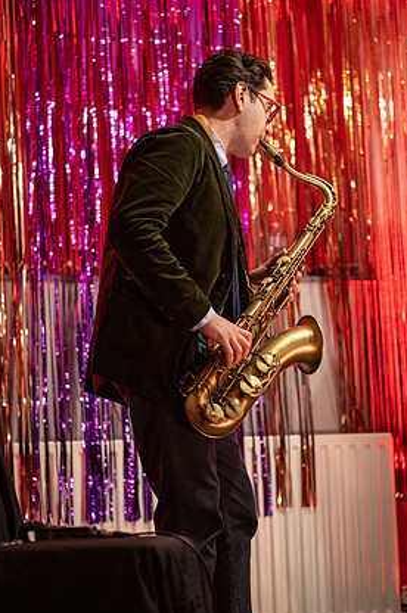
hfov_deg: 14.8
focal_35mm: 92
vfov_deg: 22.2
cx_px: 201
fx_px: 1565
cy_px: 329
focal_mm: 85
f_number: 1.8
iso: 3600
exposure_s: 1/250
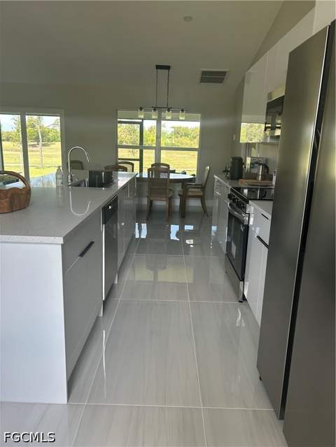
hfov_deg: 53.1
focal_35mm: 26
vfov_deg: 67.3
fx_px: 336
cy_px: 224
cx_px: 168
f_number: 1.5
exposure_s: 1/121
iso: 80
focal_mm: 5.7
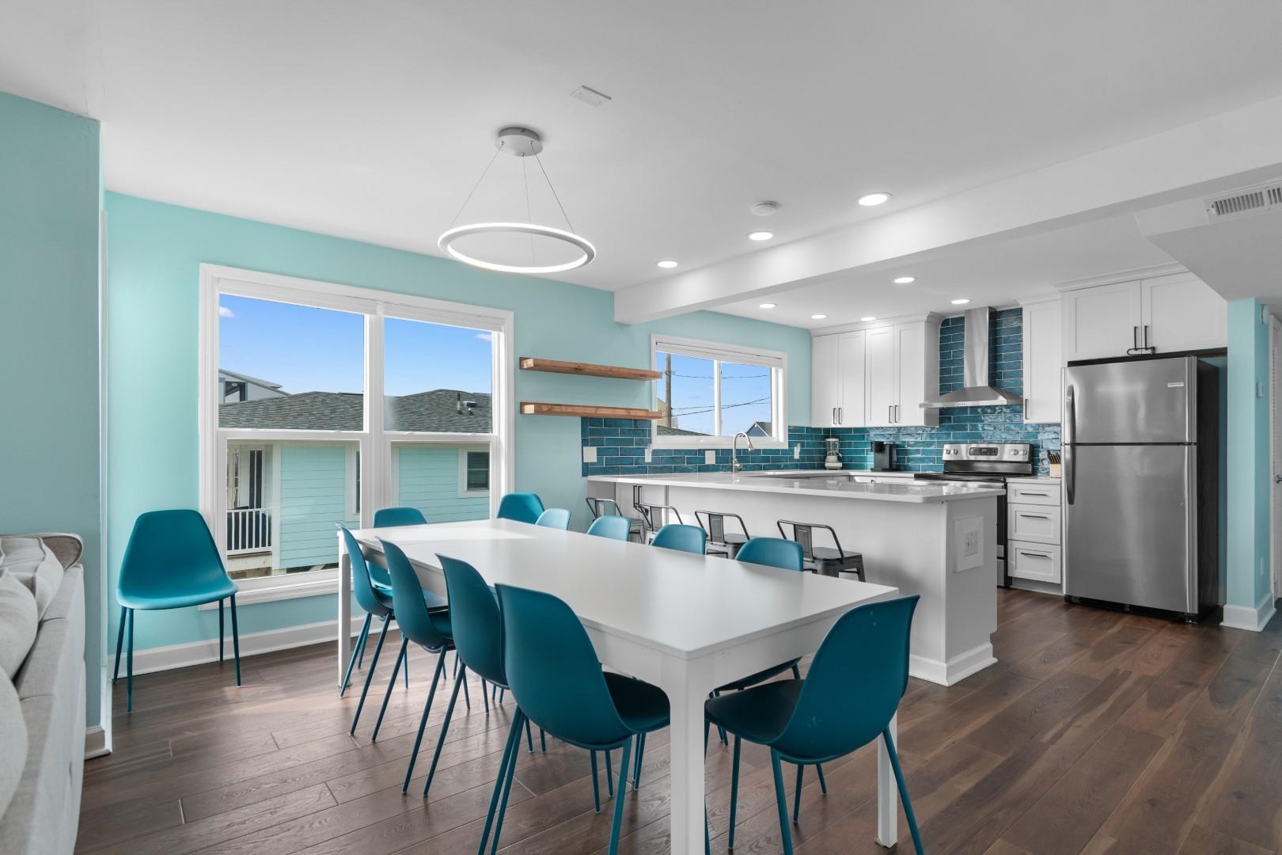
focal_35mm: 17
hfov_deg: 93.3
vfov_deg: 70.4
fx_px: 605
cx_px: 641
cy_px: 428
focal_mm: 11.5
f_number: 4.8
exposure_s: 1/80
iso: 100
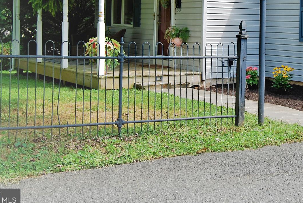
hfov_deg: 26.0
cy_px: 12
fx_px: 640
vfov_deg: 17.7
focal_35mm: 76
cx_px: 252
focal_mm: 26
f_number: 5.6
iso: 100
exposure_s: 1/125
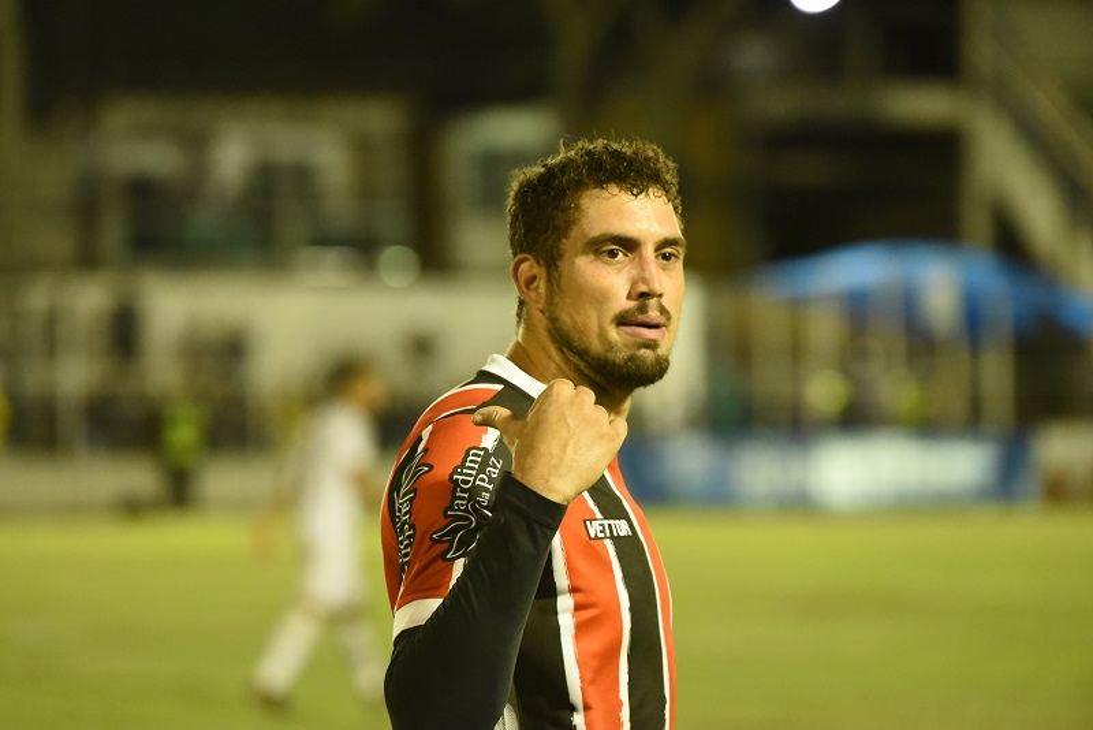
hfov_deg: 10.3
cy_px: 365
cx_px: 546
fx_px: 6074
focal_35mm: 200
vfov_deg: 6.9
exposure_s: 1/320
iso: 8000
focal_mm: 200
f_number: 4
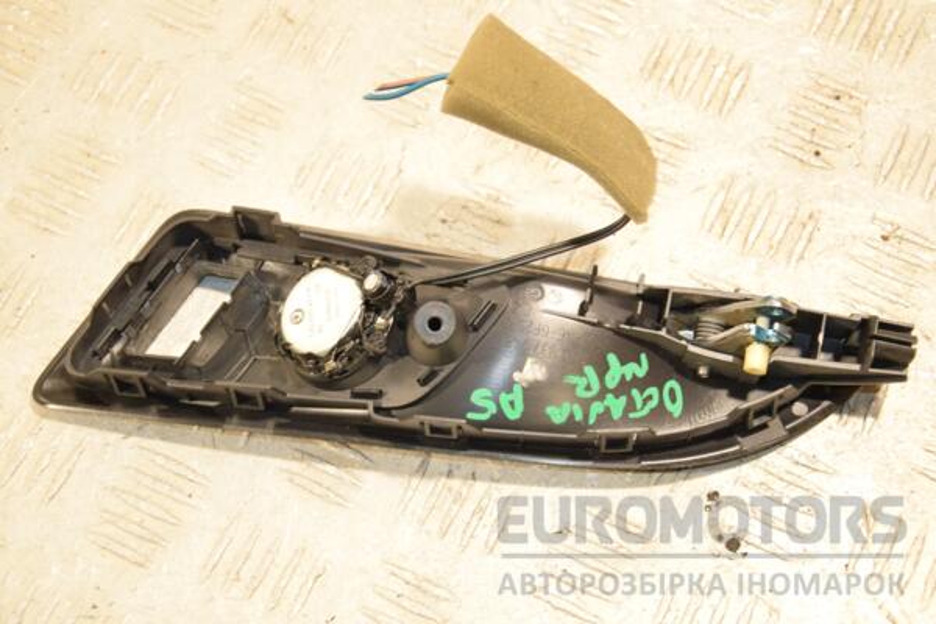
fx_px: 1872
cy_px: 312
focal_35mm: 72
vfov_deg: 18.9
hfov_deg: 28.1
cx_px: 468
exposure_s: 1/100
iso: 800
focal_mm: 48
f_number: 4.8
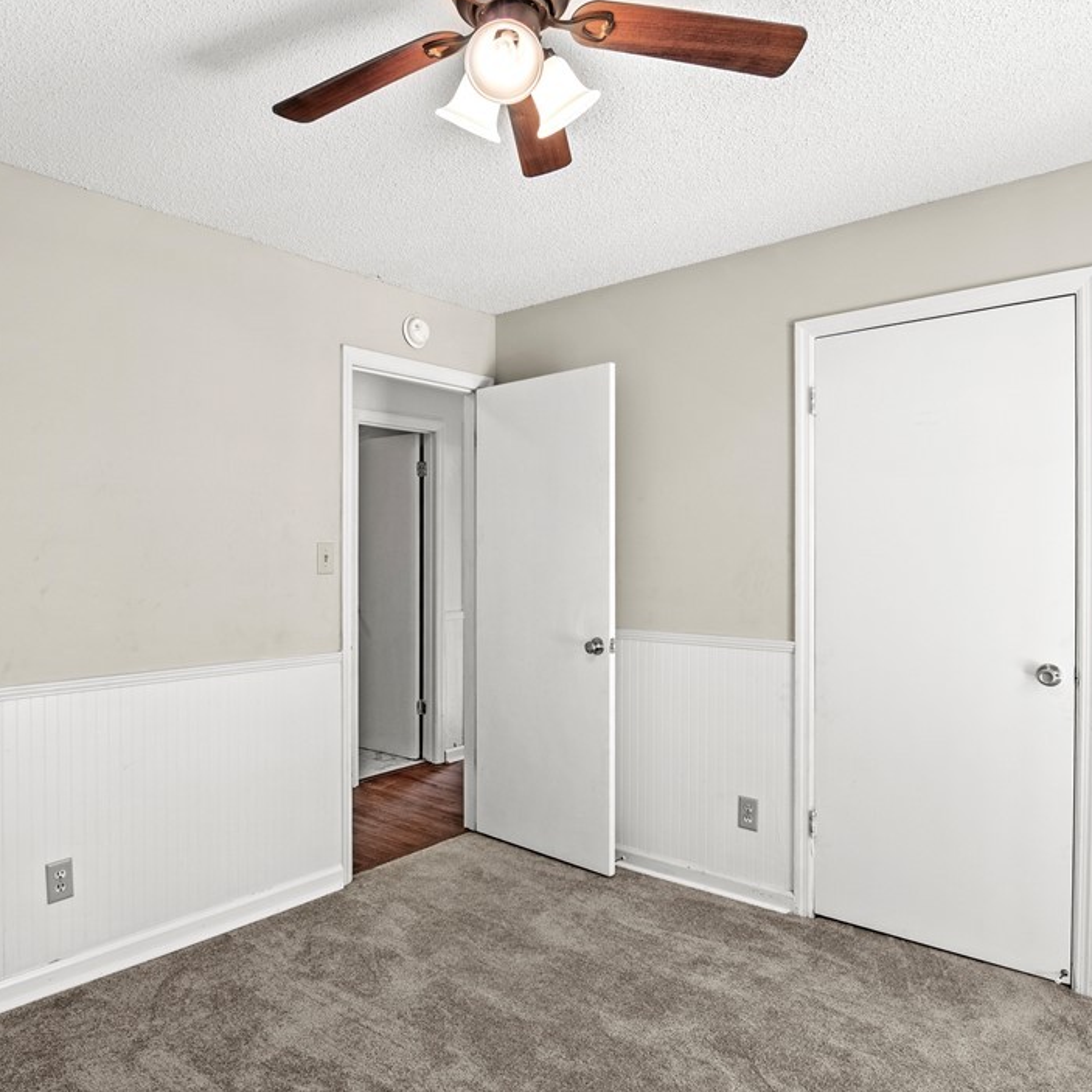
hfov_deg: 70.2
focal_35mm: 22
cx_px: 485
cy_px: 550
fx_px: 773
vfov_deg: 70.5
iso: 250
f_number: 7.1
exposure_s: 1/3
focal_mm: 11
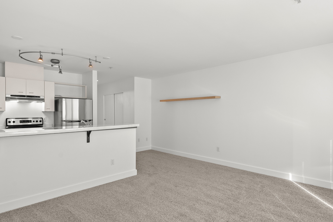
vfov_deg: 62.0
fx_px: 185
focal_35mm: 20
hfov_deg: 83.8
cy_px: 114
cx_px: 153
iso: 400
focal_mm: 16
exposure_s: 1/4
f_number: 8
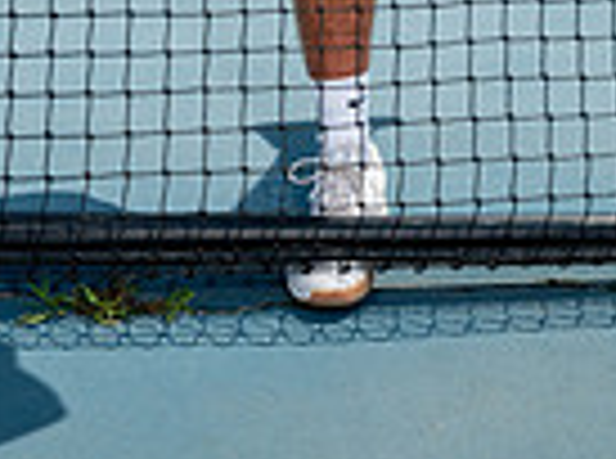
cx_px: 373
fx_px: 1349
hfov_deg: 25.7
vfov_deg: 14.7
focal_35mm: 76
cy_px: -544
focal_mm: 24
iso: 125
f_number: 7.1
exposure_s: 1/400
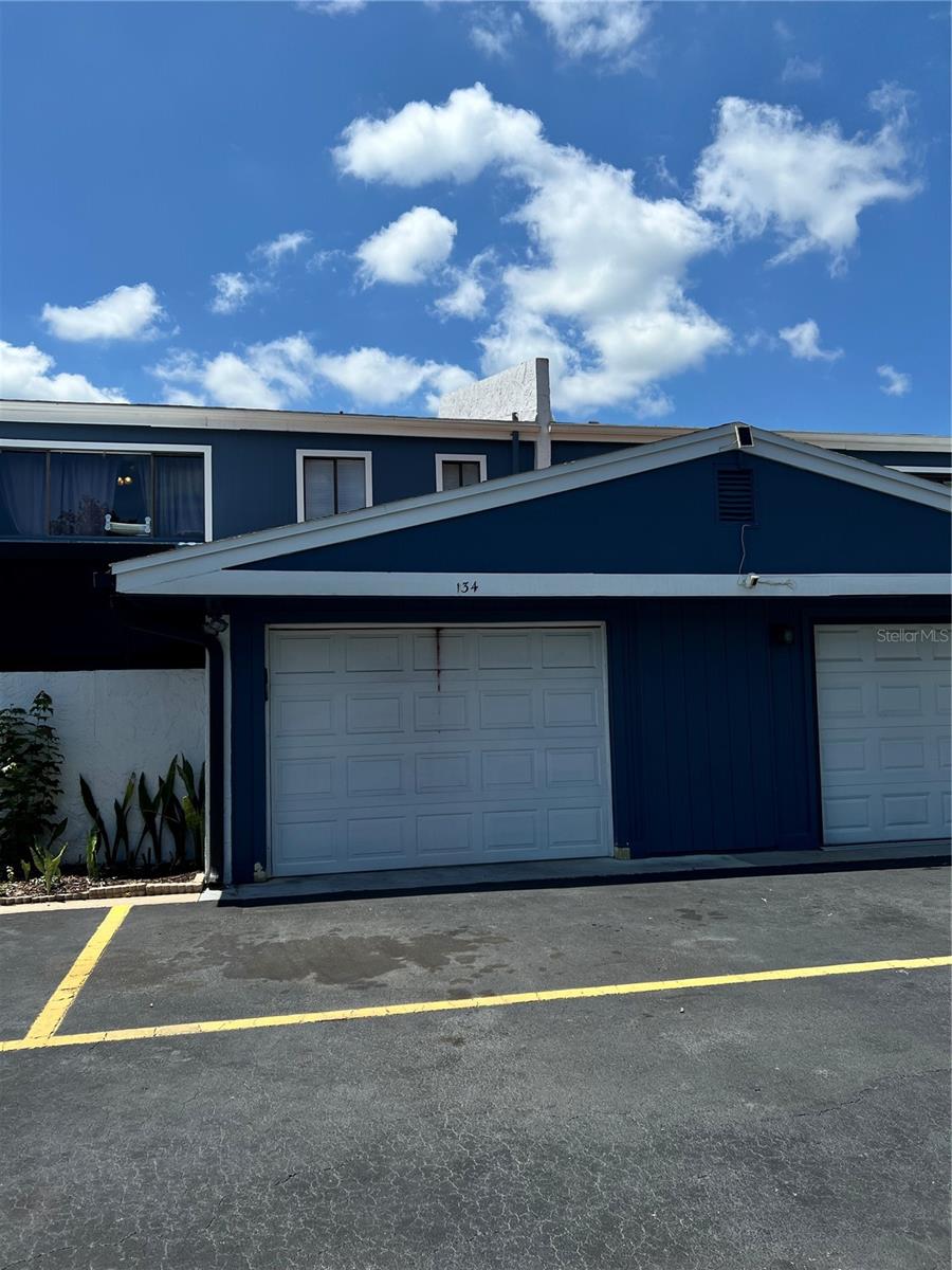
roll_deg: +2.1
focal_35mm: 26
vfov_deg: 67.3
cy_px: 635
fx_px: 953
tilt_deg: +5.1
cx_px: 476
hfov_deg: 53.1
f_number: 1.5
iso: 50
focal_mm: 5.7
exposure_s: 1/5319
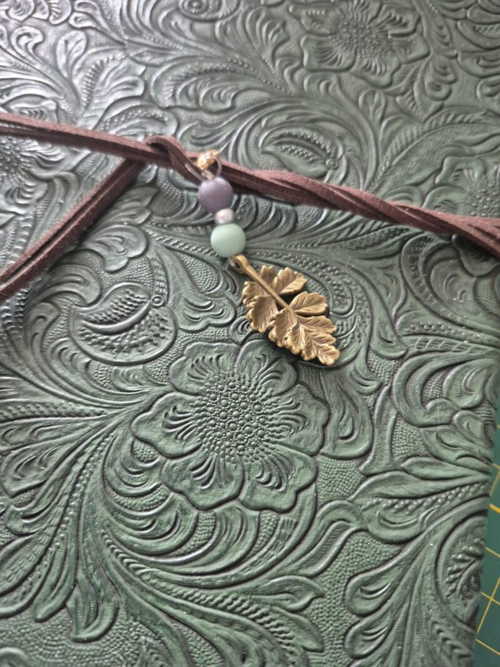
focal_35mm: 23
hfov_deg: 58.9
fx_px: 443
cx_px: 250
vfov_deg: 73.9
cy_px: 334
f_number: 1.8
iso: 800
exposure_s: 1/100
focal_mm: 5.4
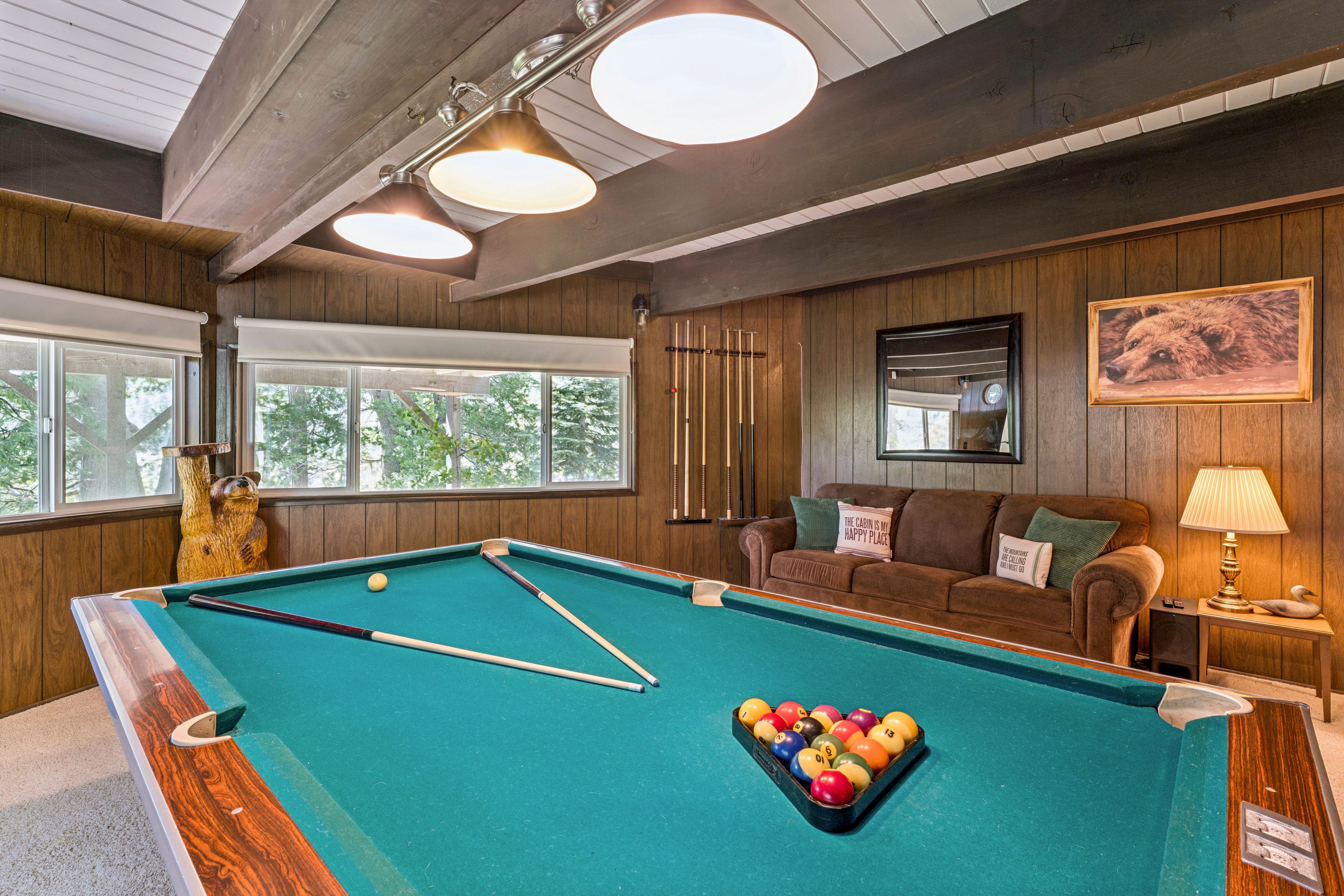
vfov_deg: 72.7
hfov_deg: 95.7
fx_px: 609
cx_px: 672
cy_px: 448
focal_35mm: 16
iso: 100
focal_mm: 16.3
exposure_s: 2.5
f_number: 13
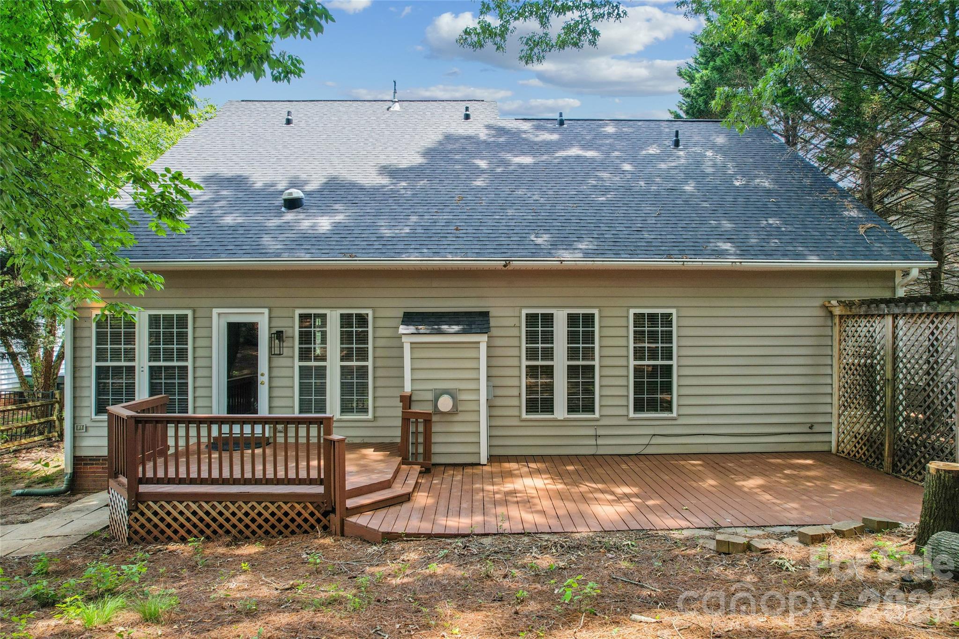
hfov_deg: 78.6
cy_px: 320
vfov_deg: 57.2
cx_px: 480
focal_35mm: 22
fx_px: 586
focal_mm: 8.4
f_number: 2.8
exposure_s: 1/40
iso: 100
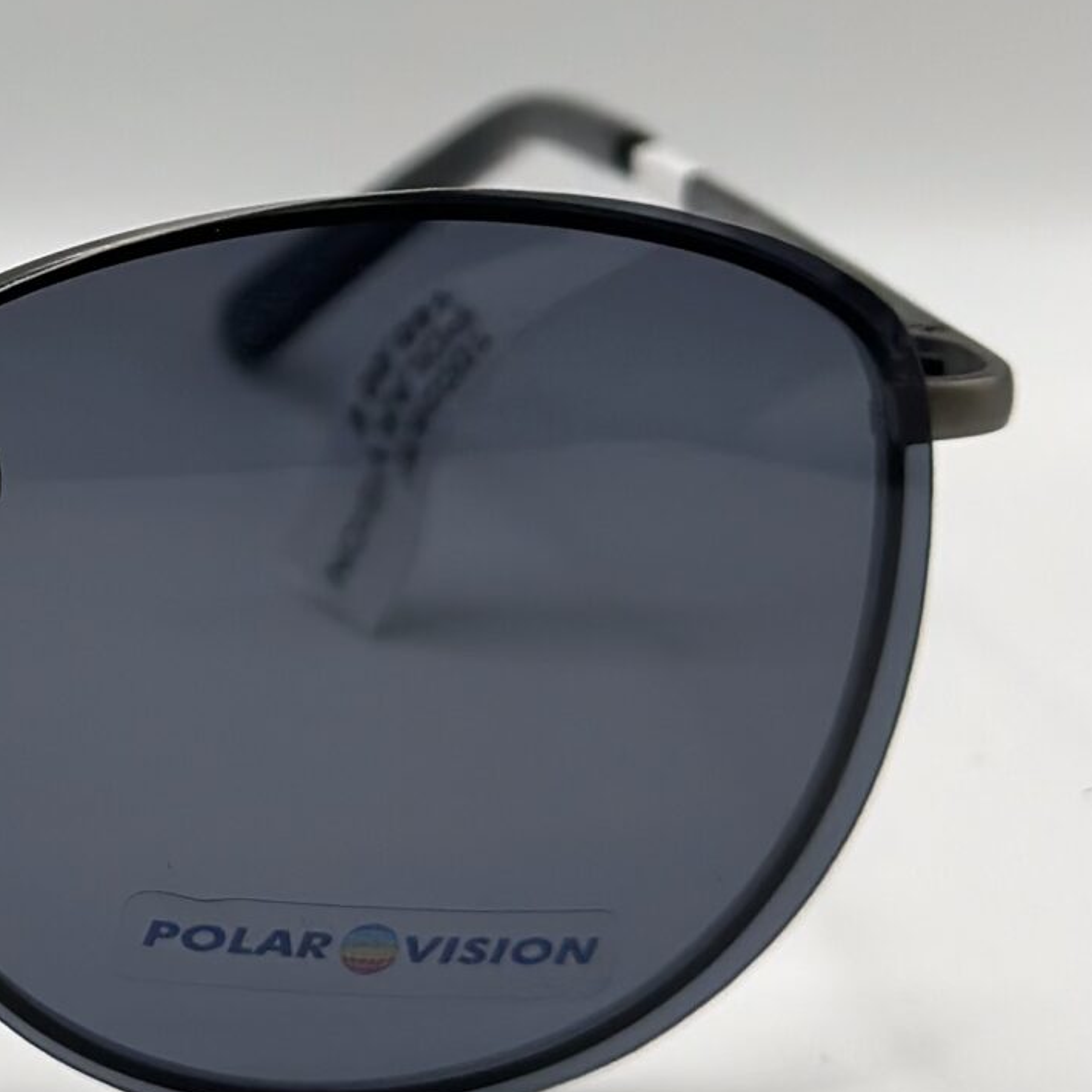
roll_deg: +0.8
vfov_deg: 11.4
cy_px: 275
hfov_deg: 11.1
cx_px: -374
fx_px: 5461
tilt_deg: -18.3
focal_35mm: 153
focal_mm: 6.86
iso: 80
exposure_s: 1/756
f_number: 1.78
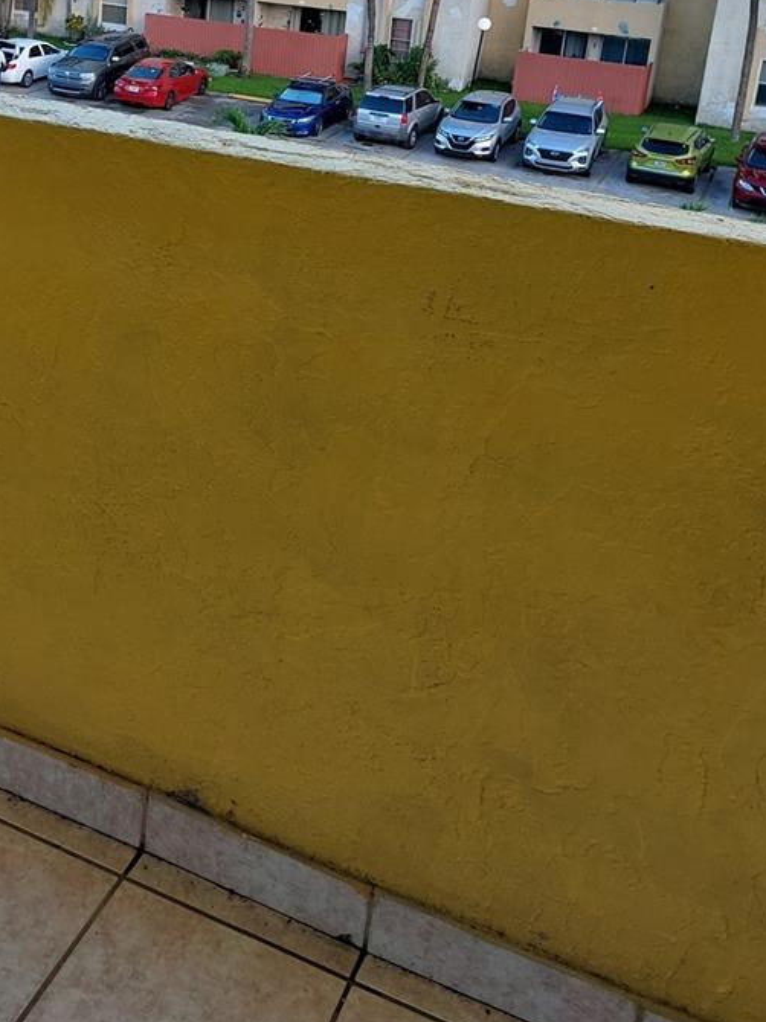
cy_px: 186
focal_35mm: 43
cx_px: 168
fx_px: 1270
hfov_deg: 32.8
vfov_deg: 41.7
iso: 50
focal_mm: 5.23
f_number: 1.8
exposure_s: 1/120
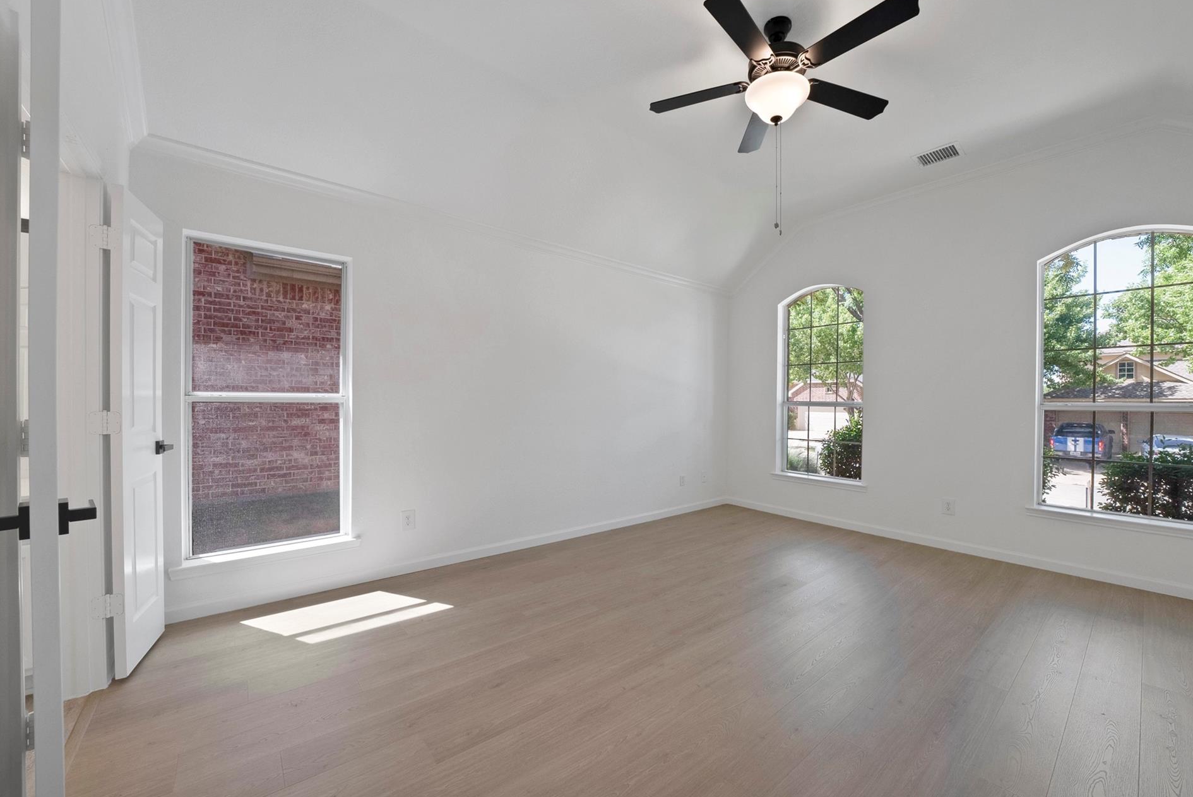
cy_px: 403
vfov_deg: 85.5
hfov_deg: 108.2
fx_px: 431
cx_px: 631
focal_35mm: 13
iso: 640
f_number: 9
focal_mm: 12
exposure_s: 1/4
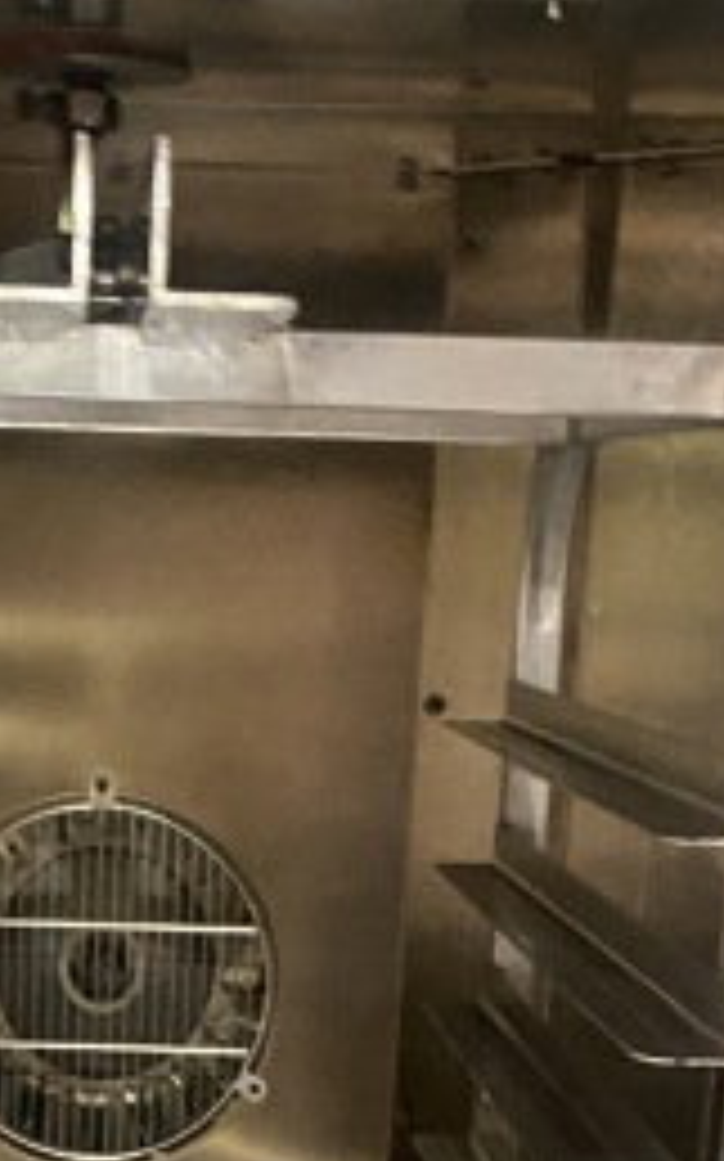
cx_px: 67
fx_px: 2750
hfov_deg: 14.8
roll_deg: -2.6
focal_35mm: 87
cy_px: 1825
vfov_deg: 20.0
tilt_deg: -23.9
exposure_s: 1/34
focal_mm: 4.25
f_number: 1.8
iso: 640
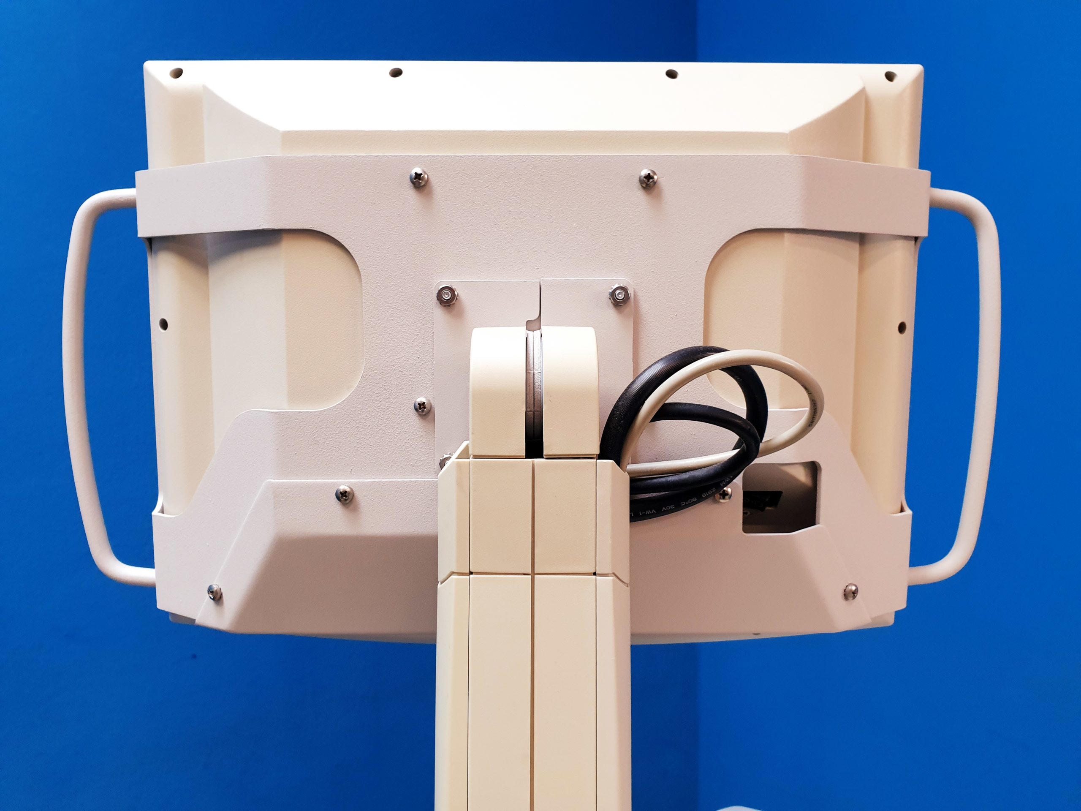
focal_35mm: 26
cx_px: 540
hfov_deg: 67.3
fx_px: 812
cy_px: 406
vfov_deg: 53.1
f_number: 2.4
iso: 160
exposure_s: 1/50
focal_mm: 4.3
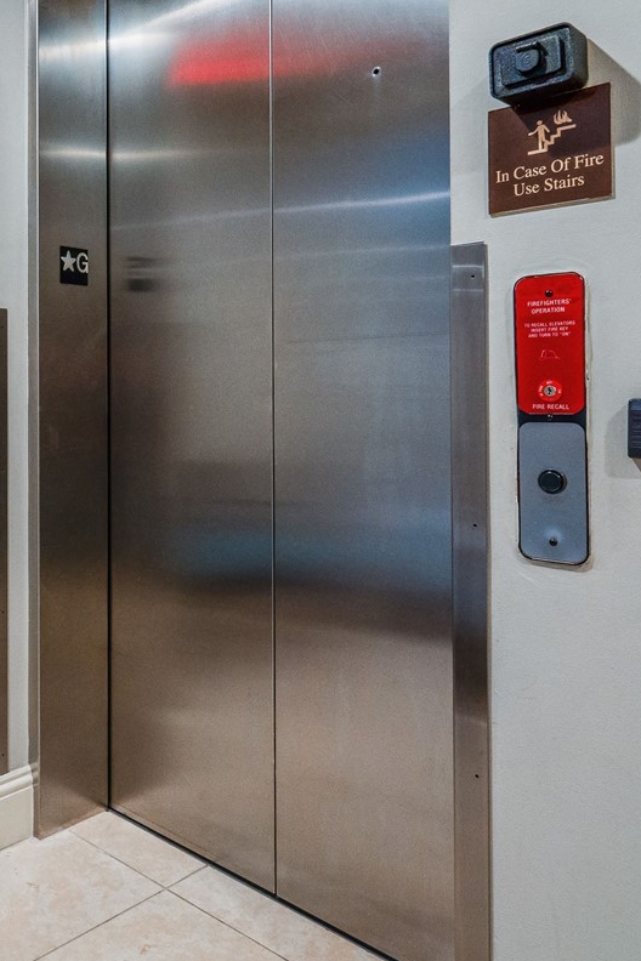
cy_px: 422
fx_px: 801
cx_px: -1
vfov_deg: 61.7
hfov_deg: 38.6
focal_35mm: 30
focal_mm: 14
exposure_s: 1/13
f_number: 6.3
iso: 1000
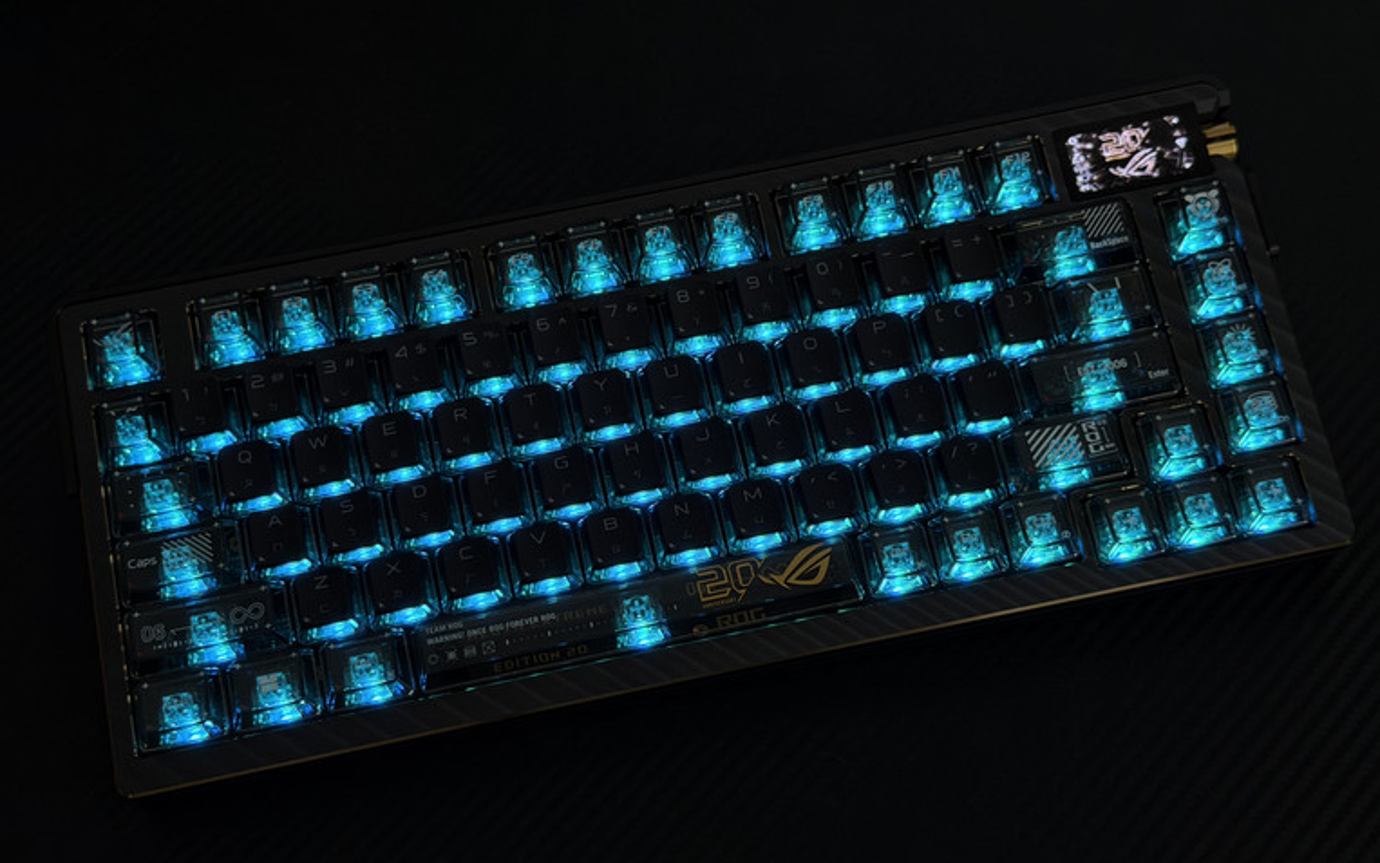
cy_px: 459
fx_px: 1956
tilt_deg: -62.0
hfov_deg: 38.9
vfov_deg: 24.9
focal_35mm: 52
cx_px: 684
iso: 100
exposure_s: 1/58
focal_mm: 6.76
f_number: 1.78
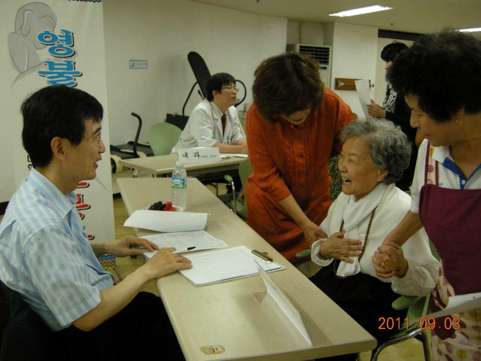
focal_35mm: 35
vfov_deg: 40.7
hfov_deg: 52.6
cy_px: 180
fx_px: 486
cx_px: 240
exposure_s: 1/62.8
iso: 287
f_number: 2.7
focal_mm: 7.5
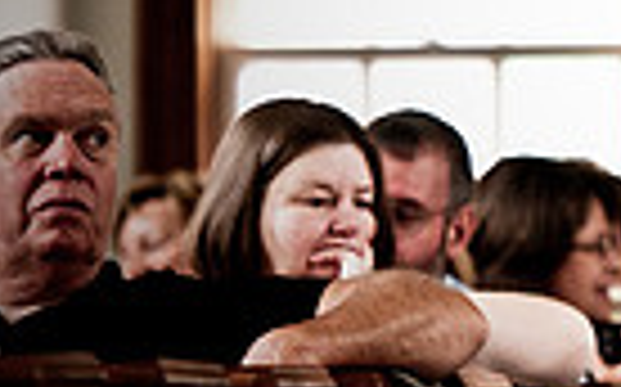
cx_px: 1220
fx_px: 14698
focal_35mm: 869
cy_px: -52
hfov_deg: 2.4
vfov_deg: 1.5
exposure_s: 1/60
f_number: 2.8
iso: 200
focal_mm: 135
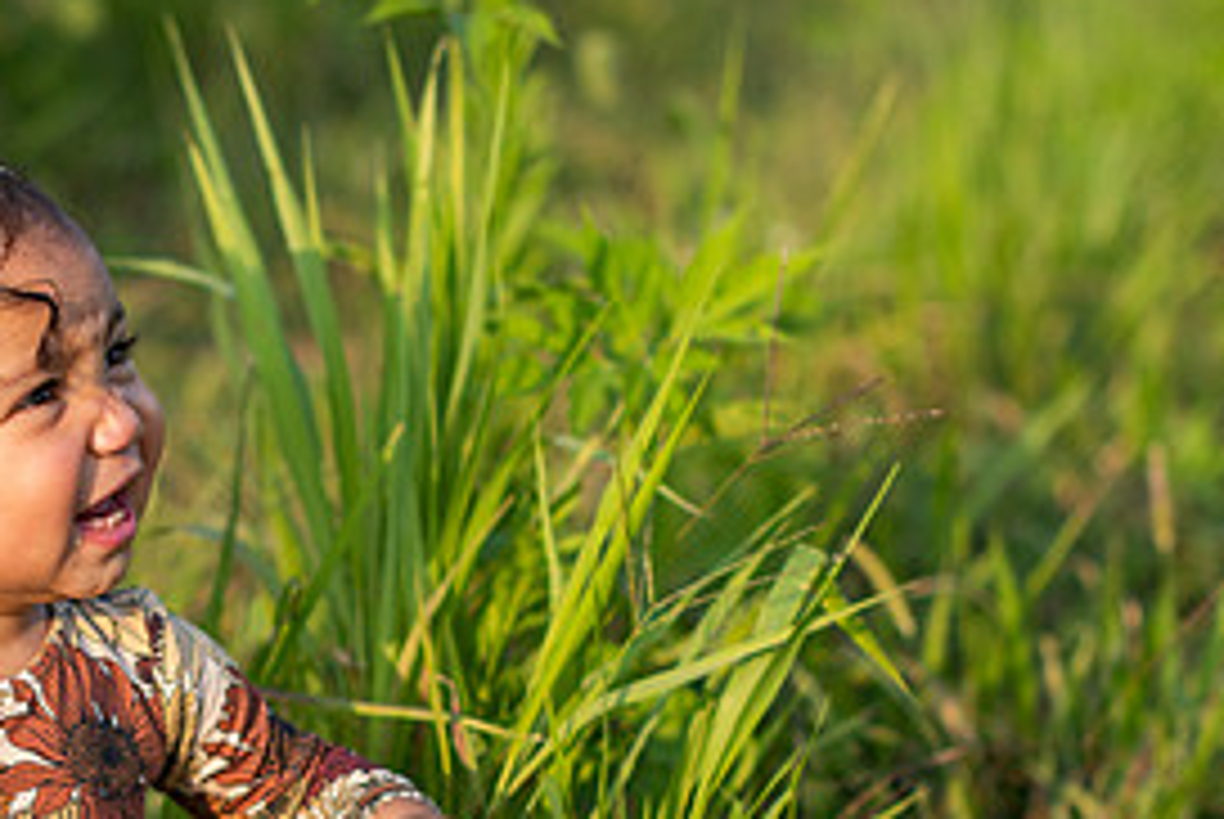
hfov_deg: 16.3
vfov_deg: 11.0
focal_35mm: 124
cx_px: 144
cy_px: 760
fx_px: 4220
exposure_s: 1/1600
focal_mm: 50
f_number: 2.2
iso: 100
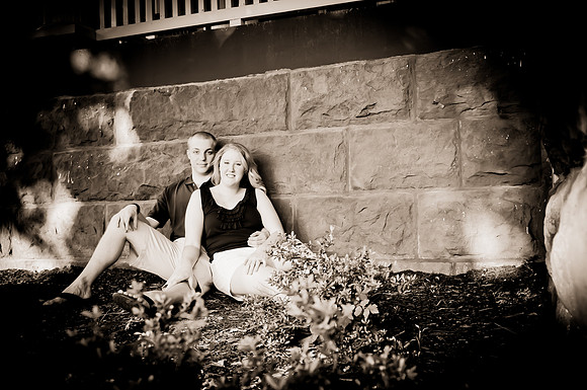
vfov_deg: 36.8
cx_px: 294
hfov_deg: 53.2
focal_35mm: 36
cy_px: 195
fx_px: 586
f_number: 2.8
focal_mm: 24
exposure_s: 1/250
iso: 200
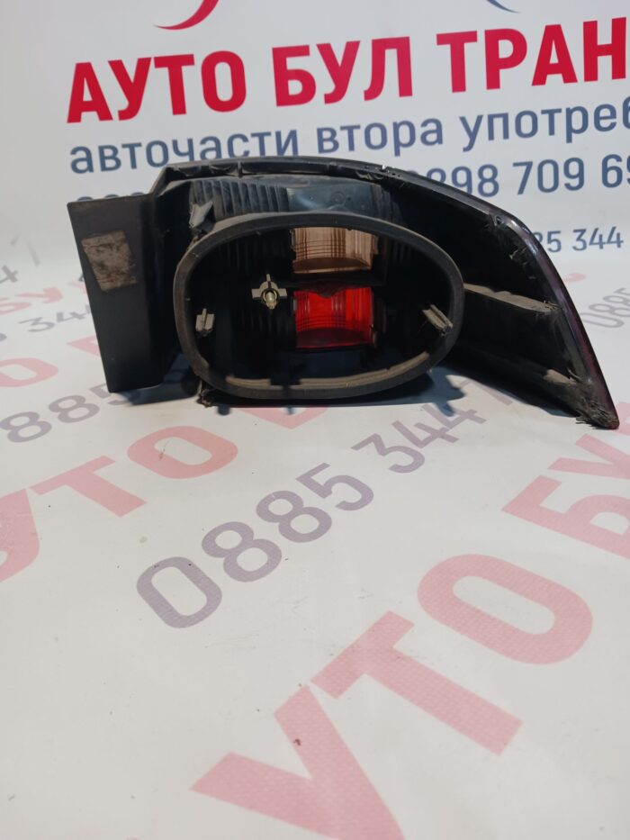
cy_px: 420
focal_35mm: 27
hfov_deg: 51.4
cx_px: 315
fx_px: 655
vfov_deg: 65.3
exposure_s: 1/33.3
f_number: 1.8
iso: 160
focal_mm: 4
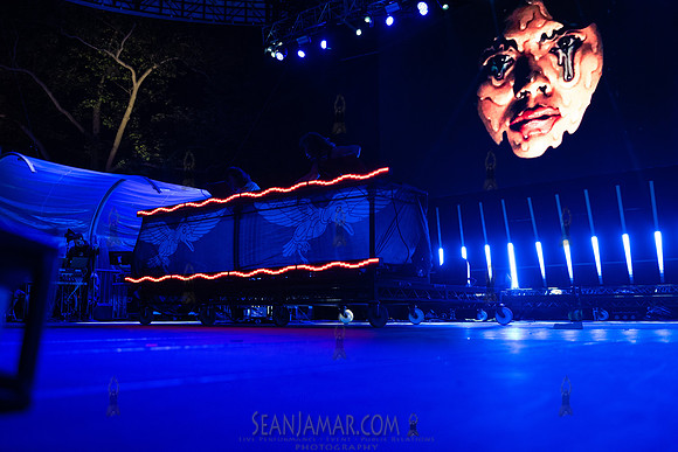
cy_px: 226
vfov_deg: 38.7
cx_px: 339
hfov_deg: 55.6
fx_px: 643
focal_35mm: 34
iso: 2000
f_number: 3.2
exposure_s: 1/200
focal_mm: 34
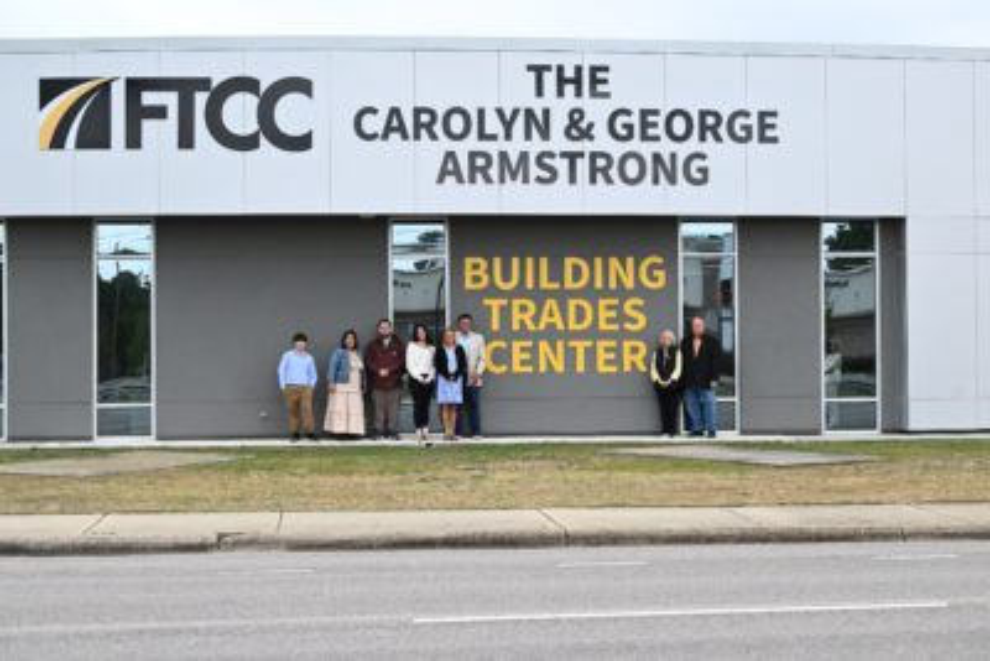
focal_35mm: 70
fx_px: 1926
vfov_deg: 19.5
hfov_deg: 28.8
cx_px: 495
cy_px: 330
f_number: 5
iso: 1250
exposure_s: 1/2000
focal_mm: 70
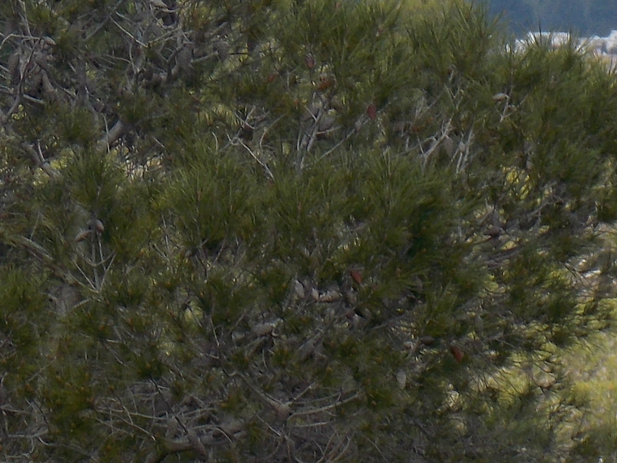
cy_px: -97
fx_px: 10196
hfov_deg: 3.5
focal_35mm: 572
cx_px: 0
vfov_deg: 2.6
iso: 80
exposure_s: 1/250
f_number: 5.3
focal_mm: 29.9
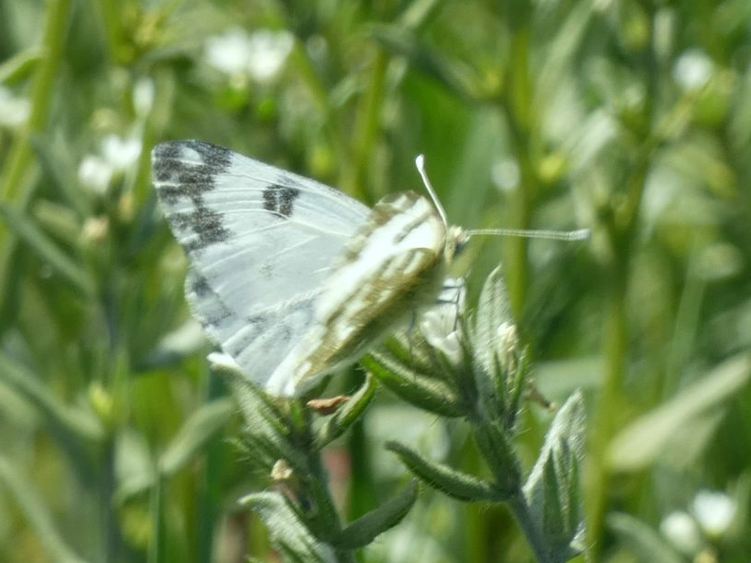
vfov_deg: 3.6
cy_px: 277
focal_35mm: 416
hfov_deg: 4.8
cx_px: 363
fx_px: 9025
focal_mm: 71.7
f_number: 5.6
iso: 80
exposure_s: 1/100
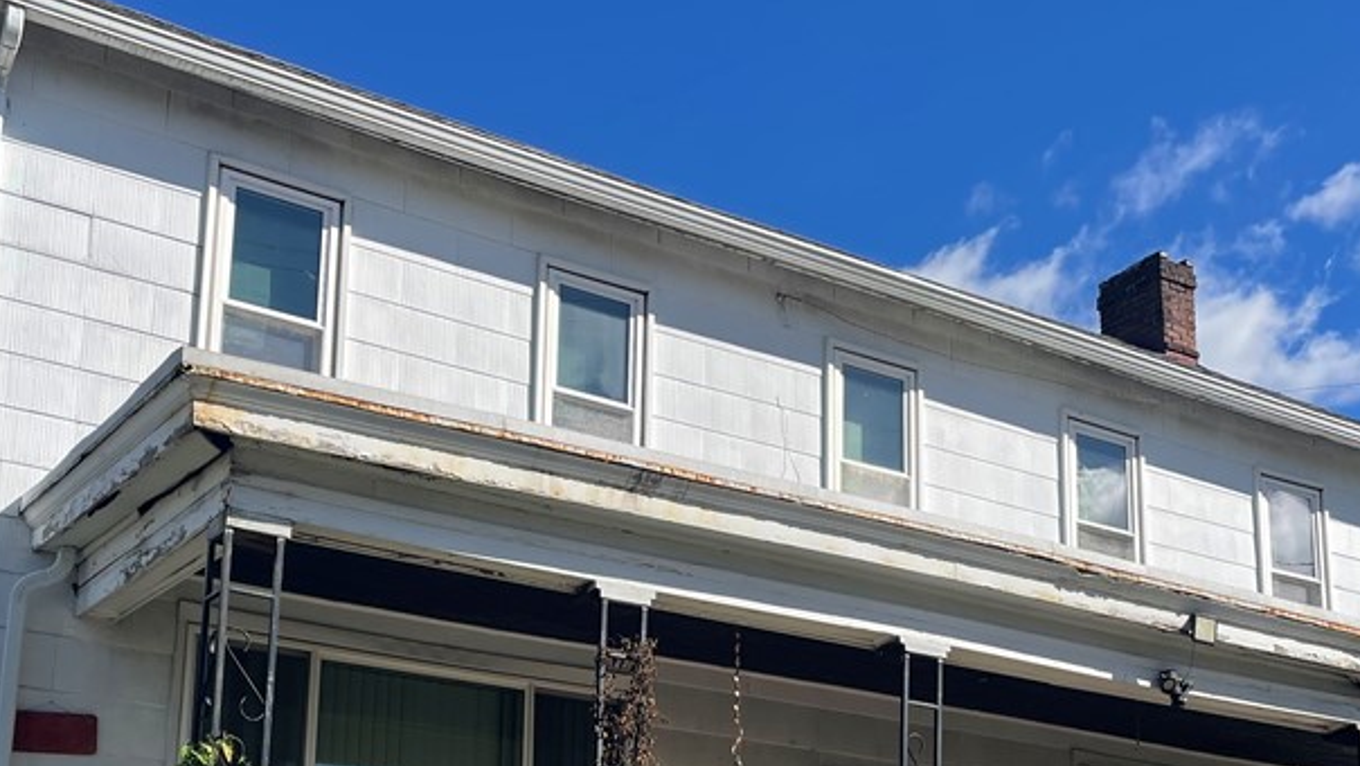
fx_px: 1731
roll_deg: -0.4
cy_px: 739
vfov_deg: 24.0
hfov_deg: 42.8
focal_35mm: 48
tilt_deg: +11.9
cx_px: 603
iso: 32
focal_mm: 4.2
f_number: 1.6
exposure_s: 1/2959
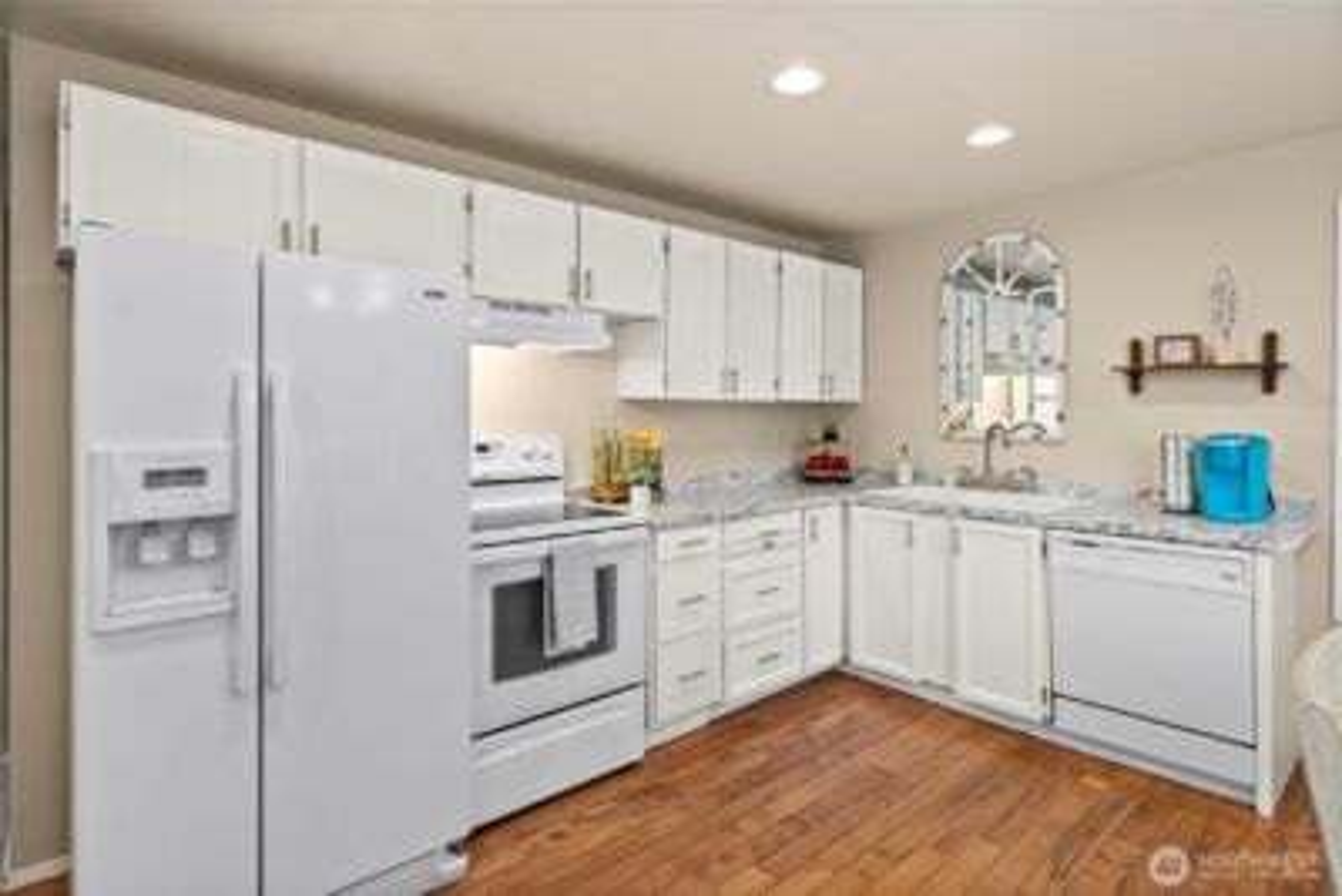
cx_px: 671
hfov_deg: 93.3
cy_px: 448
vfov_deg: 70.5
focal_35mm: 17
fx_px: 634
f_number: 7.1
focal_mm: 17
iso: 1000
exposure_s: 1/8
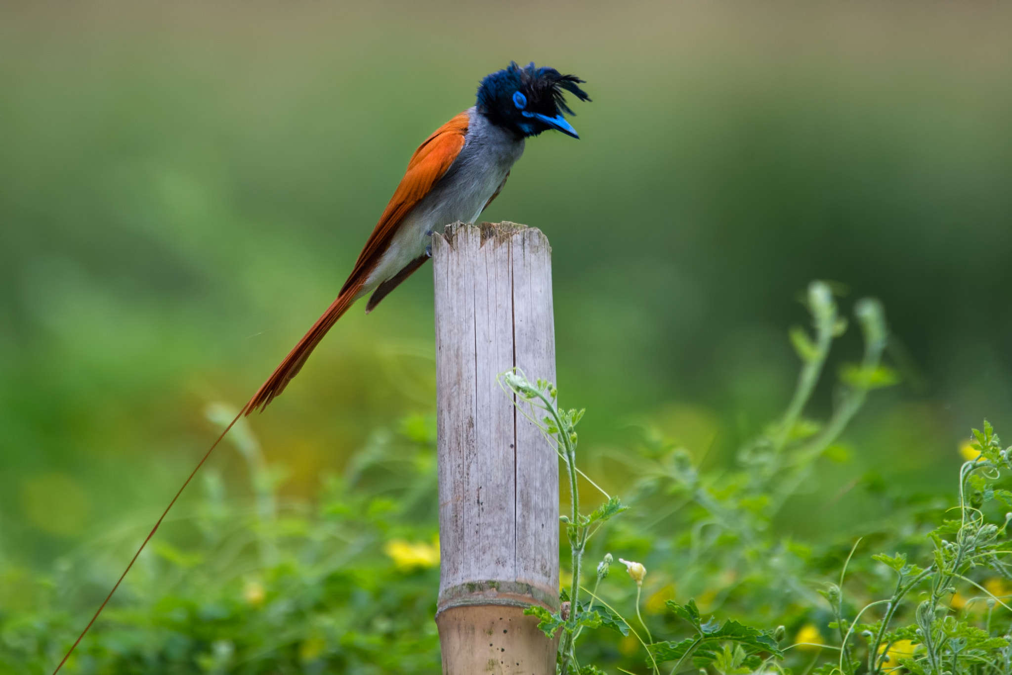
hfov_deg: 3.4
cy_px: 338
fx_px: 16864
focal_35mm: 600
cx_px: 506
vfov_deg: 2.3
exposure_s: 1/1600
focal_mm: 600
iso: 1250
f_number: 7.1
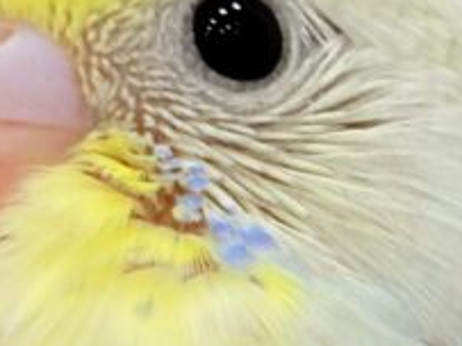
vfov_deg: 4.8
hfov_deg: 6.4
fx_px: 4108
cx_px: 628
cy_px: 451
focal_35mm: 308
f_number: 1.6
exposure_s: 1/100
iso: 50
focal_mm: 5.96
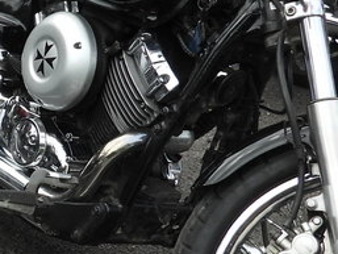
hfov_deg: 16.1
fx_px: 1094
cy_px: 126
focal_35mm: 112
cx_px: -167
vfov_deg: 13.2
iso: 100
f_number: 2.8
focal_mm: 4.3
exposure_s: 1/640
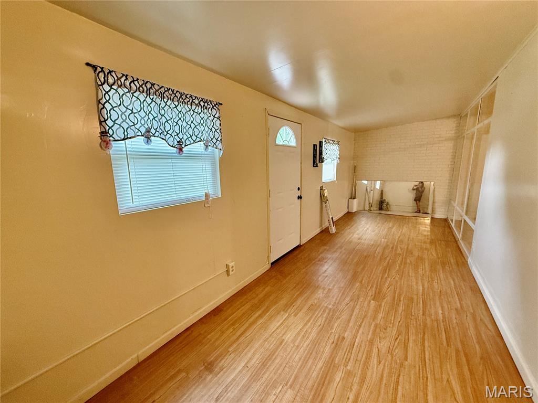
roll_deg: +0.6
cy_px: 202
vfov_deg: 85.7
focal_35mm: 14
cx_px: 269
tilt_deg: -9.8
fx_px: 218
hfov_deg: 102.1
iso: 320
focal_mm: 2.22
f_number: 2.2
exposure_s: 1/120
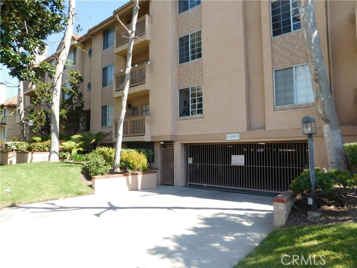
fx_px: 237
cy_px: 134
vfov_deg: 58.9
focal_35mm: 23
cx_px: 178
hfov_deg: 73.9
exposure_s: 1/640
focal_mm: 4
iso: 125
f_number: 3
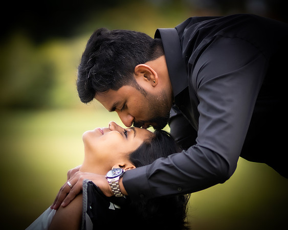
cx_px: 154
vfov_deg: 7.2
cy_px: 189
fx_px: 1830
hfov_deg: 9.0
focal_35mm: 215
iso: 100
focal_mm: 85
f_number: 1.4
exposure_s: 1/1250
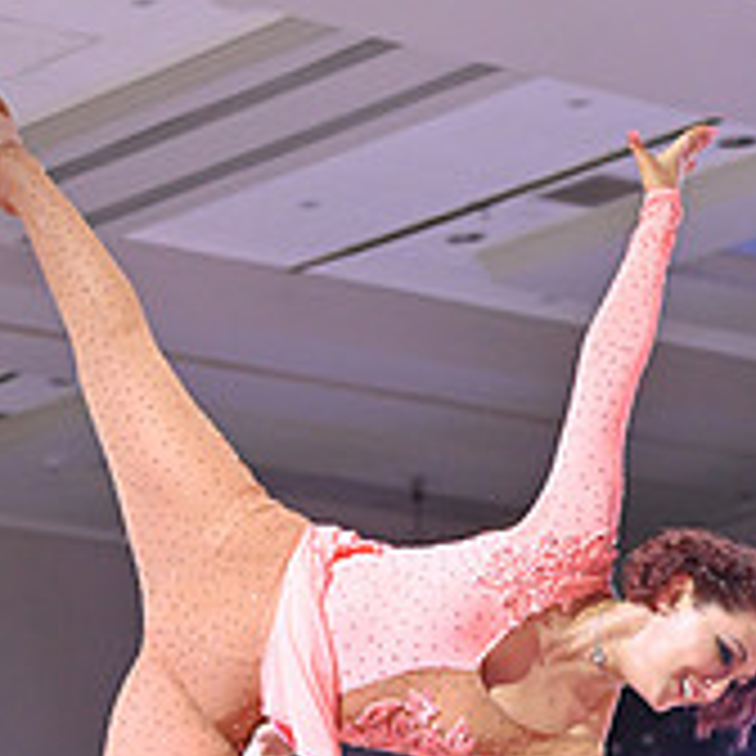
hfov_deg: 8.5
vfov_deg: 8.3
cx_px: 389
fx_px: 5065
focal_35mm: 205
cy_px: 1292
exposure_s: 1/250
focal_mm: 70
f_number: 4
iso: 2000
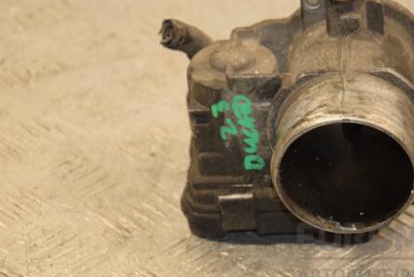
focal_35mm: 188
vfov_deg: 7.3
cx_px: 279
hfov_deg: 10.9
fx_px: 2163
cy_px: 111
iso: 800
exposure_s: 1/80
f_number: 5.6
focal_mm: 92
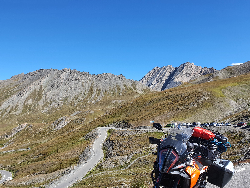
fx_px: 238
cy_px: 117
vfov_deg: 42.6
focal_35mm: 33
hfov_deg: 55.0
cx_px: 102
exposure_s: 1/1272
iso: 50
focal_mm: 4.3
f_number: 2.4
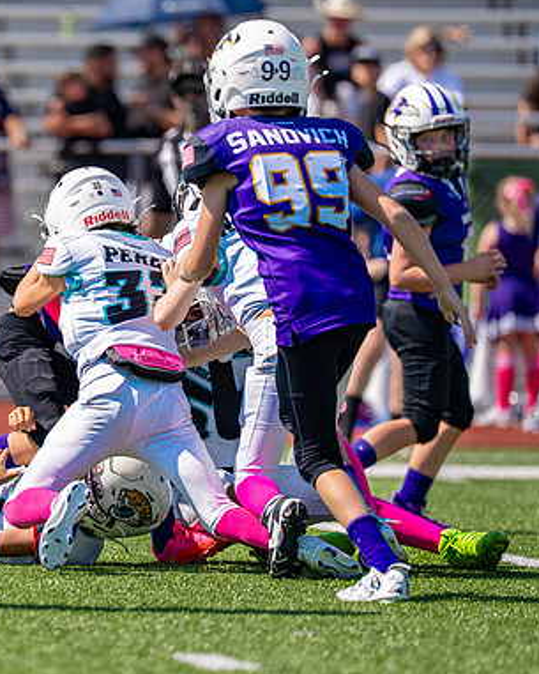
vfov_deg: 4.7
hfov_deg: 3.7
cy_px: 320
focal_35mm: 413
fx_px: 8232
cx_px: 43
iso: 100
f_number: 2.8
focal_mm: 200
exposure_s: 1/2000
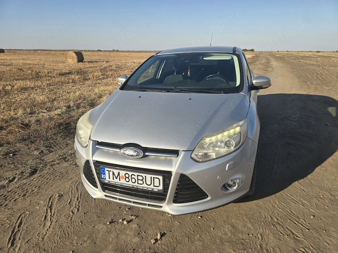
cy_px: 126
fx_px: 225
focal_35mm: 23
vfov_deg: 58.9
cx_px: 169
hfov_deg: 73.9
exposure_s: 1/577
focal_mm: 6.3
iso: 12
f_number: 1.7
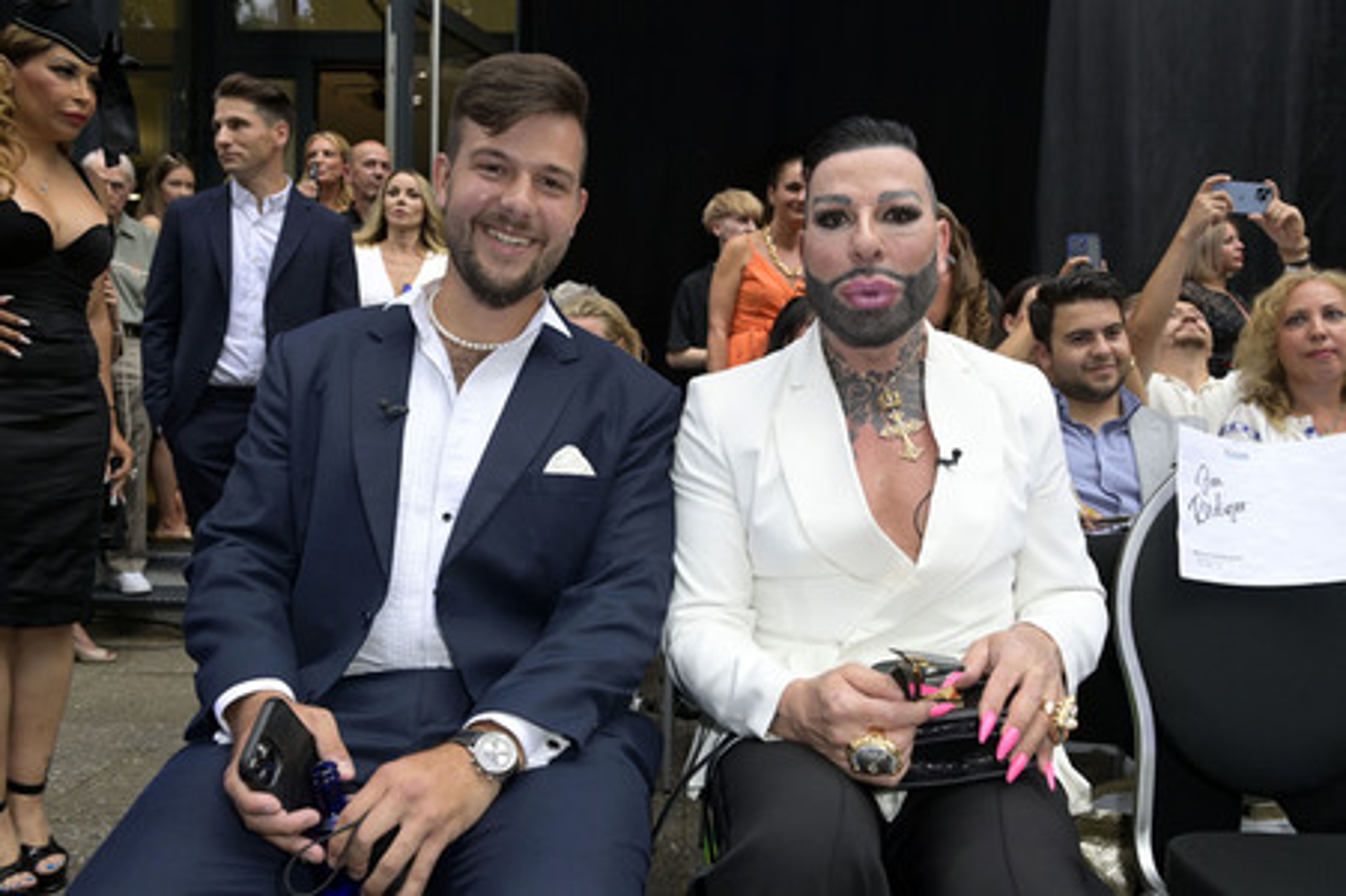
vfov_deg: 42.3
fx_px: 1158
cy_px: 448
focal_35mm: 31
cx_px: 673
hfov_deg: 60.3
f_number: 5.6
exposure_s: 1/160
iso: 1000
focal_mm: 31
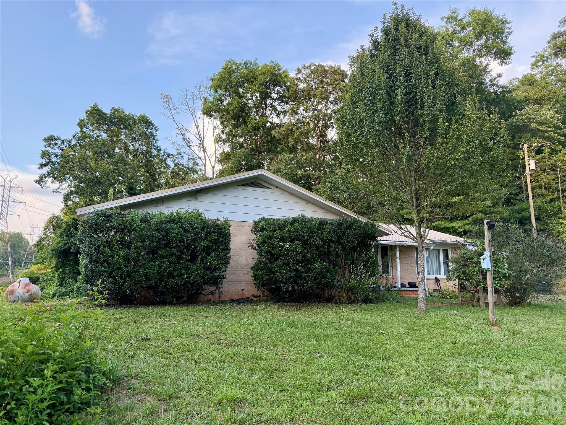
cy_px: 212
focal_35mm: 24
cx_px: 283
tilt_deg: +9.1
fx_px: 392
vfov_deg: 56.8
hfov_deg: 71.6
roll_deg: -0.1
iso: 100
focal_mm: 6.76
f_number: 1.78
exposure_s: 1/598
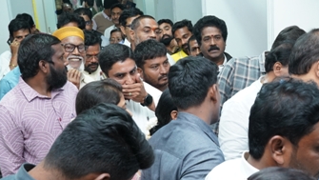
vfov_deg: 21.4
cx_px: 232
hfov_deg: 36.5
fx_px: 474
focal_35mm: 56
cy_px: 127
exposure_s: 1/100
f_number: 6.3
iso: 1250
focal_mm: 28
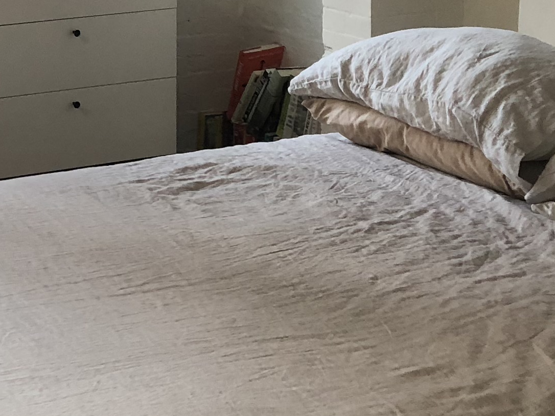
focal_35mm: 104
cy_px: -88
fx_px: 1667
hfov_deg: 18.3
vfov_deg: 13.8
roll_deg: -0.5
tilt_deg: -6.6
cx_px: -37
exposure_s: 1/24
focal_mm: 3.99
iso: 40
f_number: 1.8
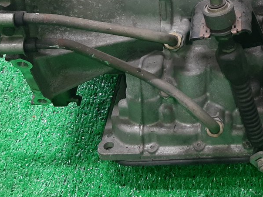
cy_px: 21
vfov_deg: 23.1
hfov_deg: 29.7
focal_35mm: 62
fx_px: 471
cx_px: 246
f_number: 1.7
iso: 116
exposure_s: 1/50
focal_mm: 3.93
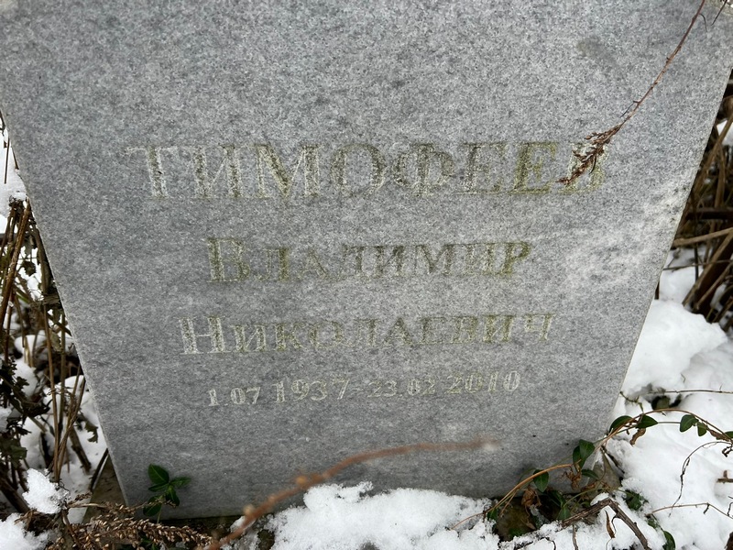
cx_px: 366
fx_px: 551
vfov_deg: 53.1
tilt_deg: -32.7
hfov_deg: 67.3
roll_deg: -2.9
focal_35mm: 26
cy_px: 275
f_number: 1.5
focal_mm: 5.7
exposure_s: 1/121
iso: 50
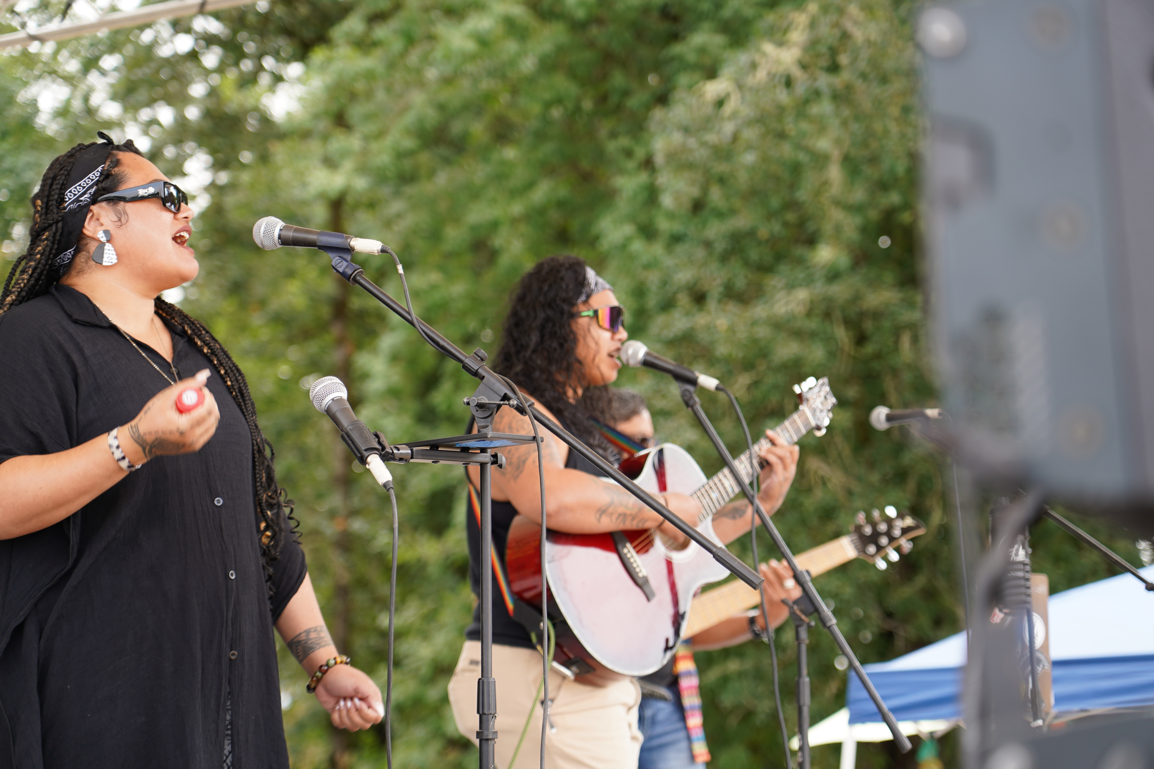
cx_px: 577
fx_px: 3013
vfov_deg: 14.6
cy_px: 384
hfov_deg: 21.7
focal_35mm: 94
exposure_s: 1/160
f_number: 4
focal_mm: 94
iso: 160
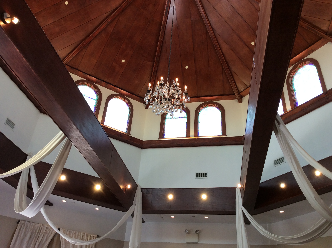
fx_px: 306
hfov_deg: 56.9
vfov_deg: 44.1
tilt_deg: +32.3
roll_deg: -3.3
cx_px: 166
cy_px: 124
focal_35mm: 32
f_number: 2.4
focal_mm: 3.3
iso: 40
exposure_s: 1/40
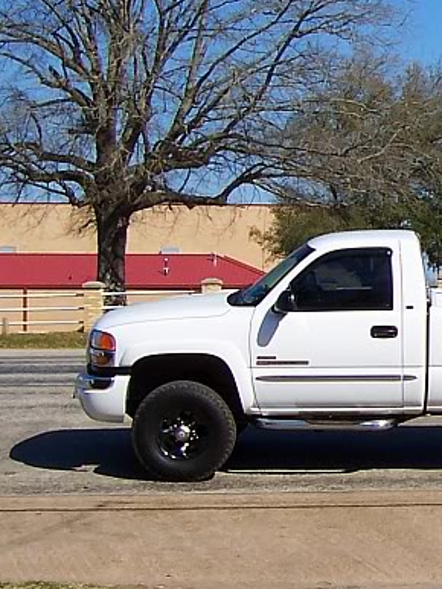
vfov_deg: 20.0
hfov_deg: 13.8
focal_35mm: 98
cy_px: 301
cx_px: 744
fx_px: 1669
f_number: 5.6
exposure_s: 1/750
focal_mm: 5.6
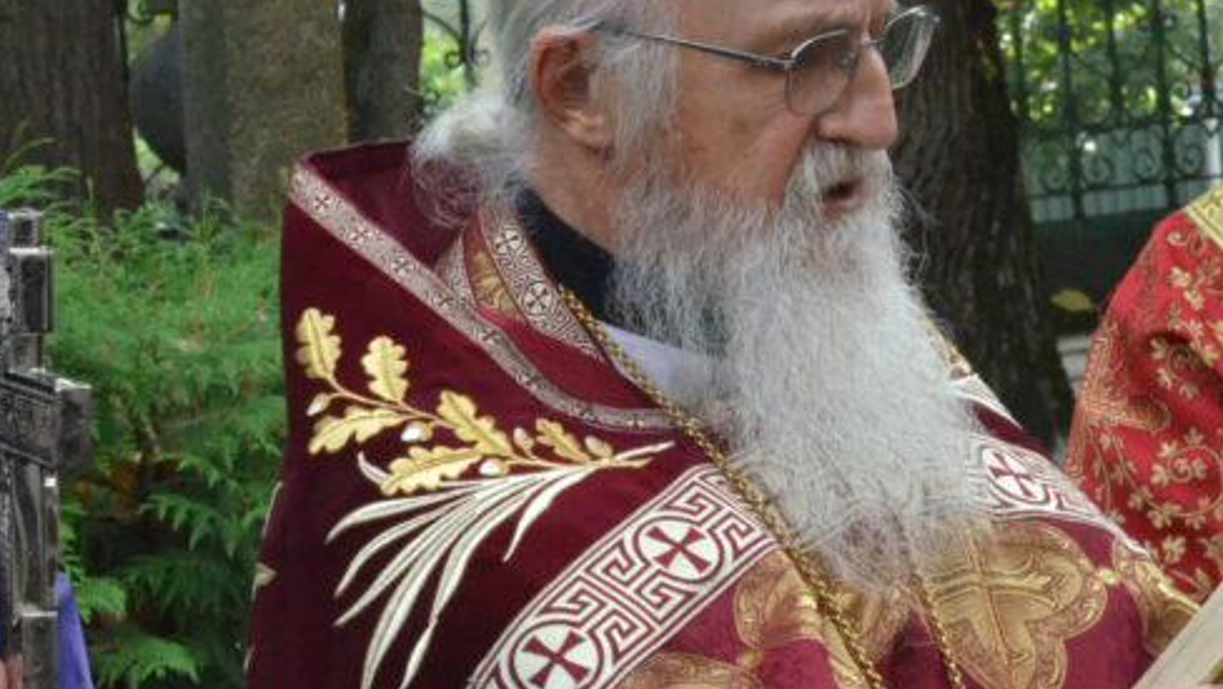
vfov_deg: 7.1
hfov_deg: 12.6
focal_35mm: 171
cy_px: 10
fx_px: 5548
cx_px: 812
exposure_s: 1/400
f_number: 10
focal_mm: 52
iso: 4500
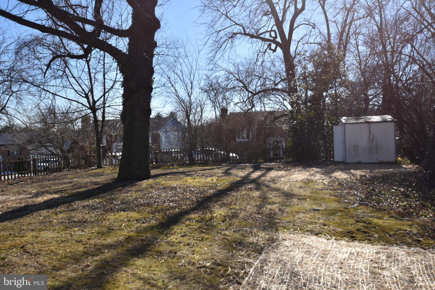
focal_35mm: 30
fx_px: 362
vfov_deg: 43.6
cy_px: 145
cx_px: 218
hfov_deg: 61.9
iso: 400
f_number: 5.6
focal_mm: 20
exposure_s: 1/2000
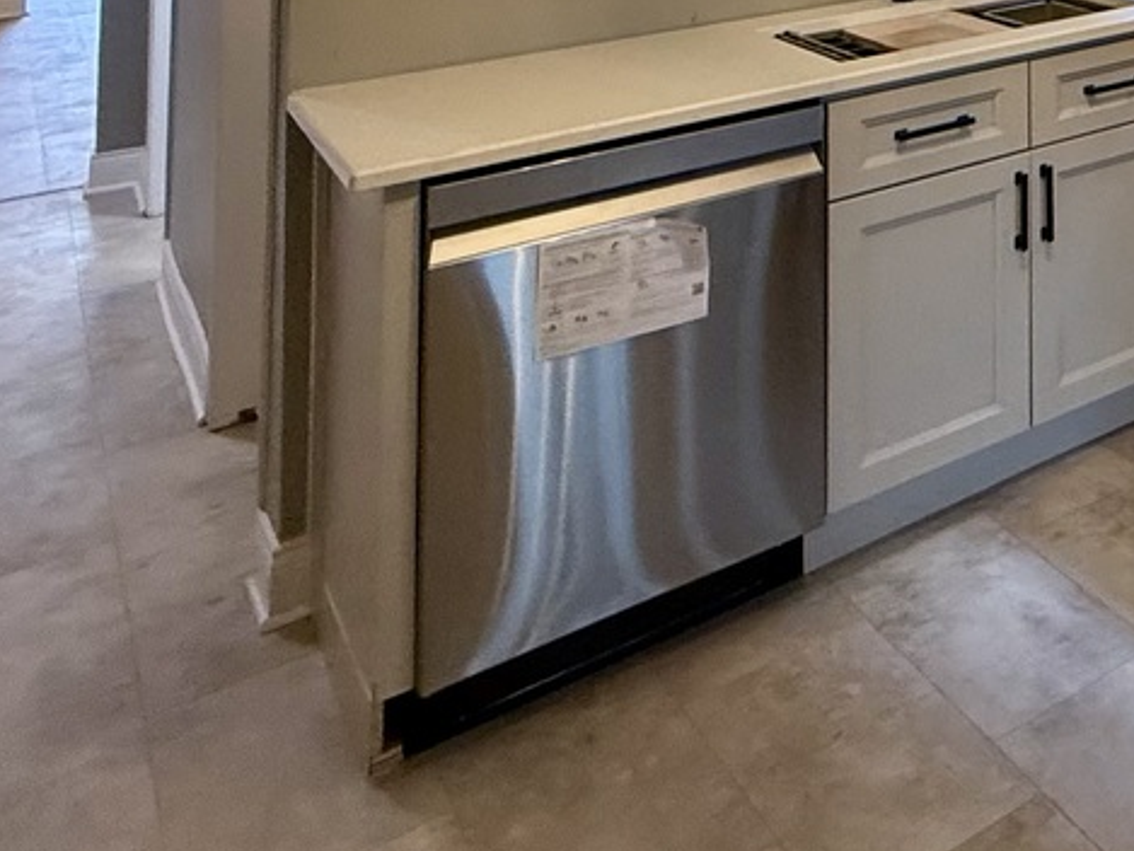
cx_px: 1446
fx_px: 1409
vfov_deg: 26.6
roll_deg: +0.7
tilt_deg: +4.2
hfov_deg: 33.3
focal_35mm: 43
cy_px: -346
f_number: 2.2
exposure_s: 1/60
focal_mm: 2.22
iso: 250
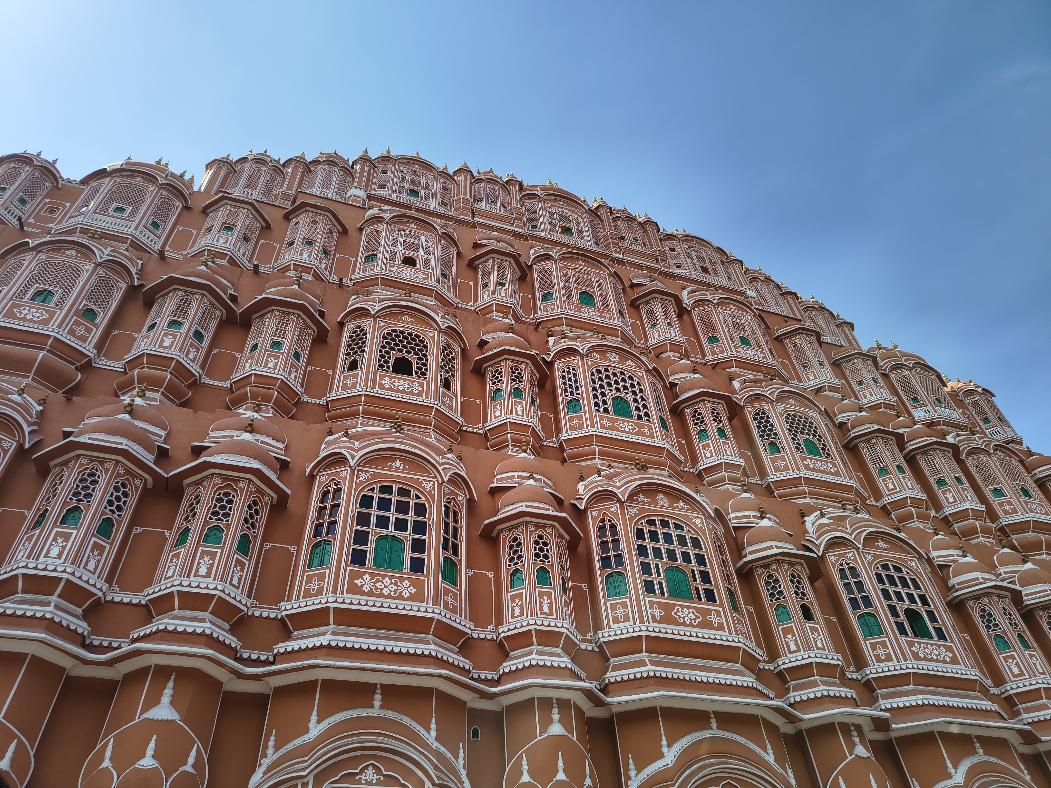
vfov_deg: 58.9
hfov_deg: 73.9
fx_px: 698
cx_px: 526
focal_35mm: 23
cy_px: 394
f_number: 1.8
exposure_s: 1/2431
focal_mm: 5.56
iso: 101
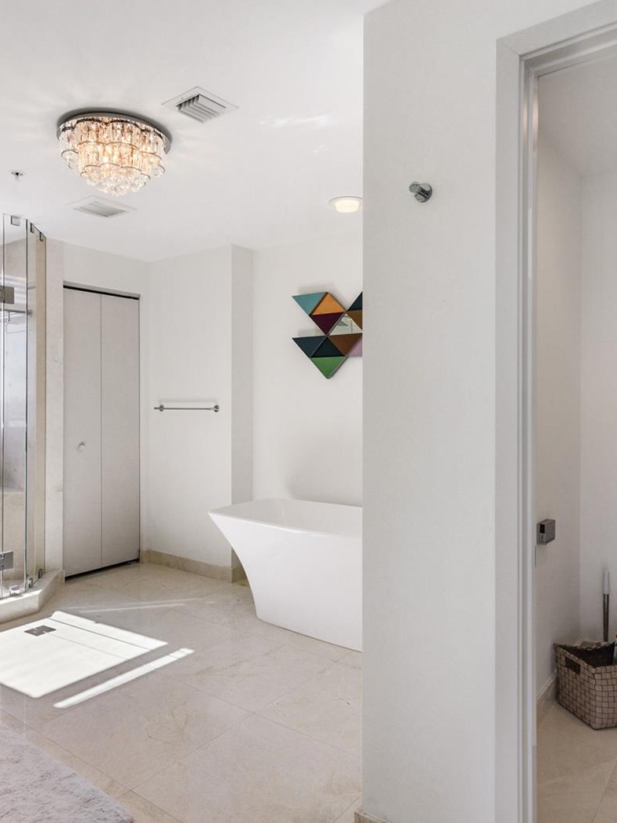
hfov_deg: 54.9
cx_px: 294
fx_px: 594
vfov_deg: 69.4
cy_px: 410
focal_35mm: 25
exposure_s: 1/80
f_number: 8
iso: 200
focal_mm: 17
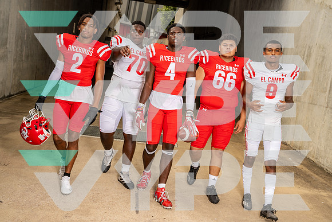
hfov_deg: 42.7
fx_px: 424
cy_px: 111
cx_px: 166
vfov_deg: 29.3
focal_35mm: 46
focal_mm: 46
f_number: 8
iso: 100
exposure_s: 1/200
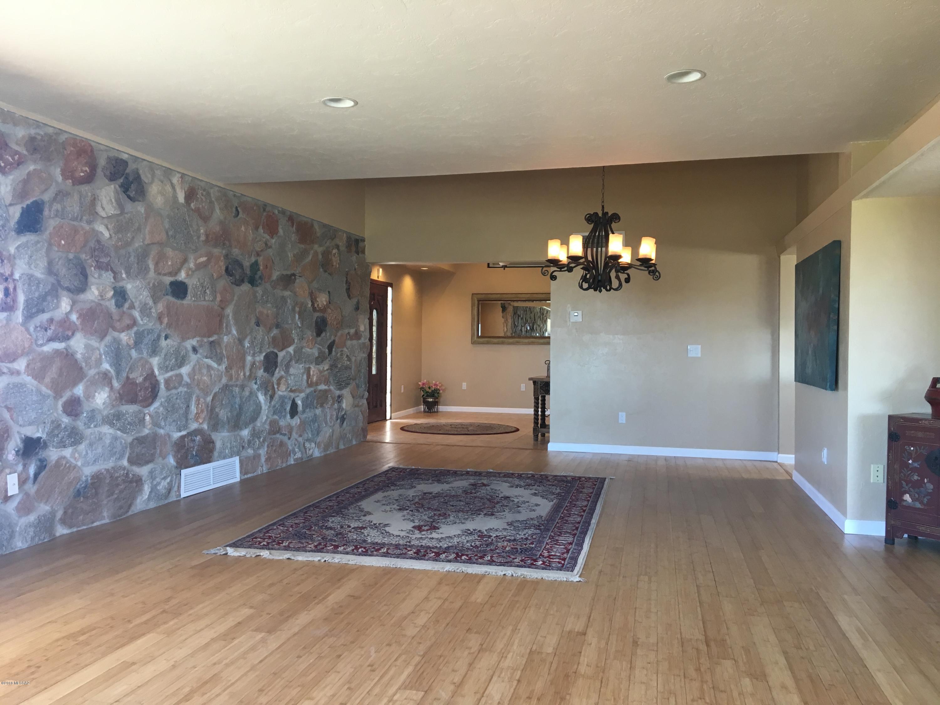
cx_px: 470
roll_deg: -0.1
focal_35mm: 29
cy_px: 352
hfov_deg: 61.7
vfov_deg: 48.2
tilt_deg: -0.4
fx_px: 787
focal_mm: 4.15
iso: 50
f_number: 2.2
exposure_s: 1/30
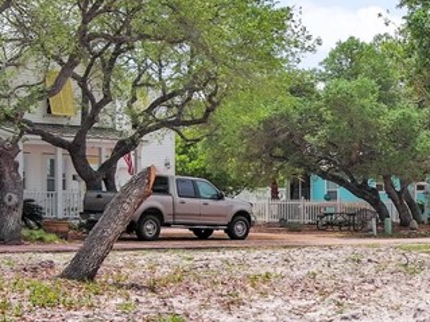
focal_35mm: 95
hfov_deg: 20.3
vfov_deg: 15.5
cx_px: 387
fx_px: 1180
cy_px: 223
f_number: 2.8
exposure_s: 1/80
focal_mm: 10.57
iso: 100
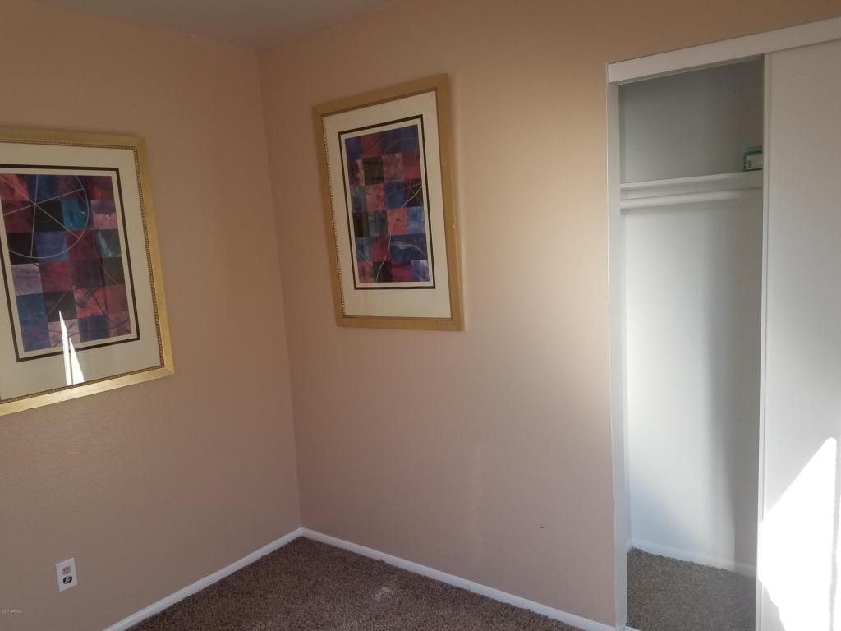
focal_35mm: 26
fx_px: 632
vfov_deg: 53.1
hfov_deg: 67.3
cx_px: 420
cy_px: 316
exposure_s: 1/120
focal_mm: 4.2
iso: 125
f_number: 1.7
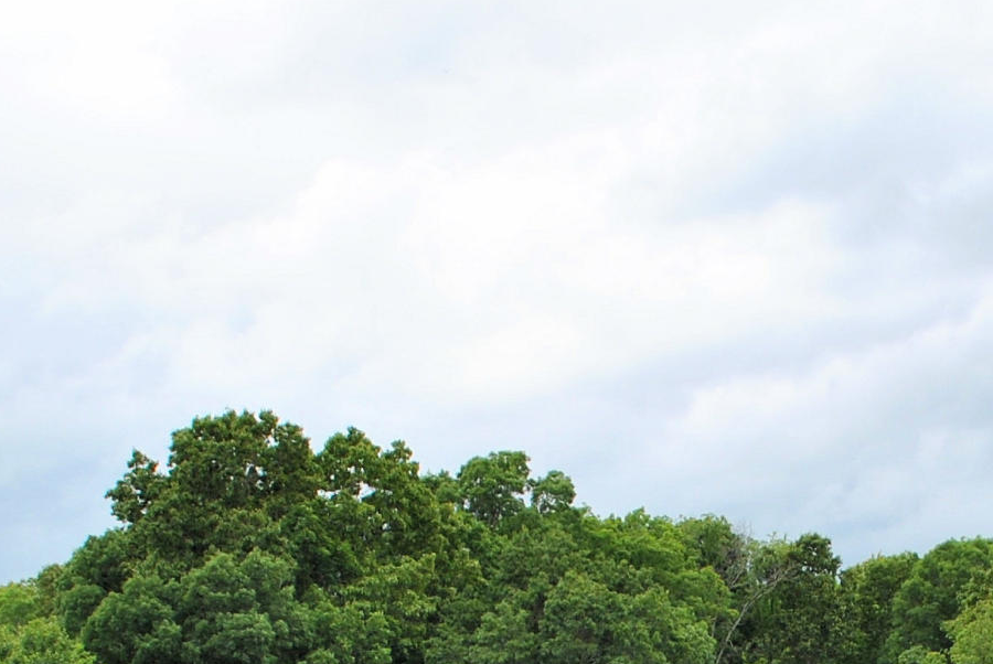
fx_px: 2485
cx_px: 777
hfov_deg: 22.3
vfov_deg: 14.6
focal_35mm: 90
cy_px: 847
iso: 100
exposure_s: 1/200
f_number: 7.1
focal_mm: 18
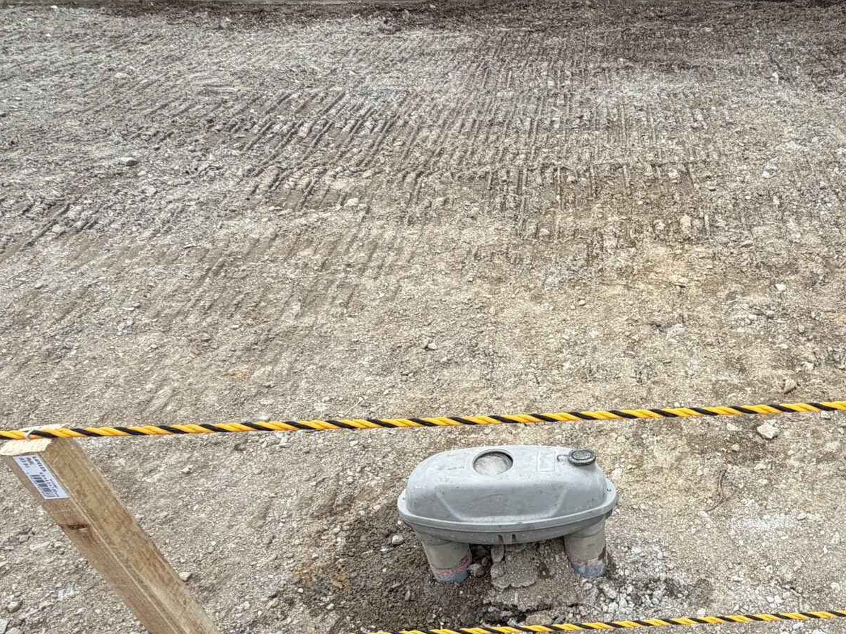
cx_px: 688
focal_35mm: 30
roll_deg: -1.1
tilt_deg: -42.6
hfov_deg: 55.3
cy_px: 494
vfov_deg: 44.8
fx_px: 733
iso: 50
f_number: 2.2
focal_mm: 2.22
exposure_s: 1/502
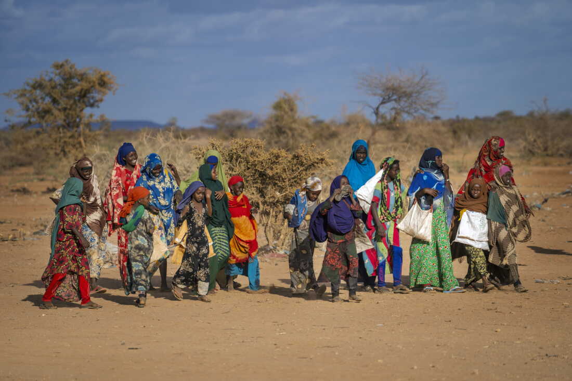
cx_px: 286
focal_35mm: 194
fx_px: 3082
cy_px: 190
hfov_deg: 10.6
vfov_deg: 7.1
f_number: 4
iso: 100
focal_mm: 194
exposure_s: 1/1000
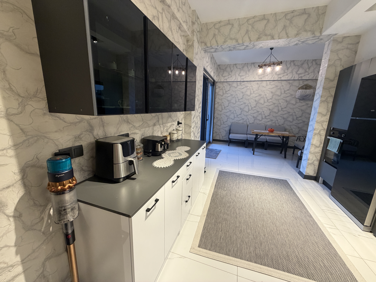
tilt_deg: -11.6
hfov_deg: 102.1
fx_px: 152
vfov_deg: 85.7
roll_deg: -1.4
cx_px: 188
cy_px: 141
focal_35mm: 14
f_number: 2.2
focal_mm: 2.22
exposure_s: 1/100
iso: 250
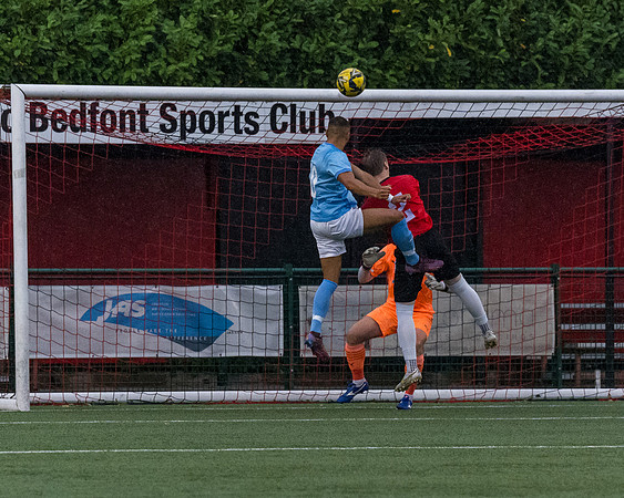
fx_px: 9883
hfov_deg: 3.6
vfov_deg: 2.9
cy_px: 295
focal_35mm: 535
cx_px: 342
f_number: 4.5
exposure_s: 1/2000
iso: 4000
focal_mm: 200
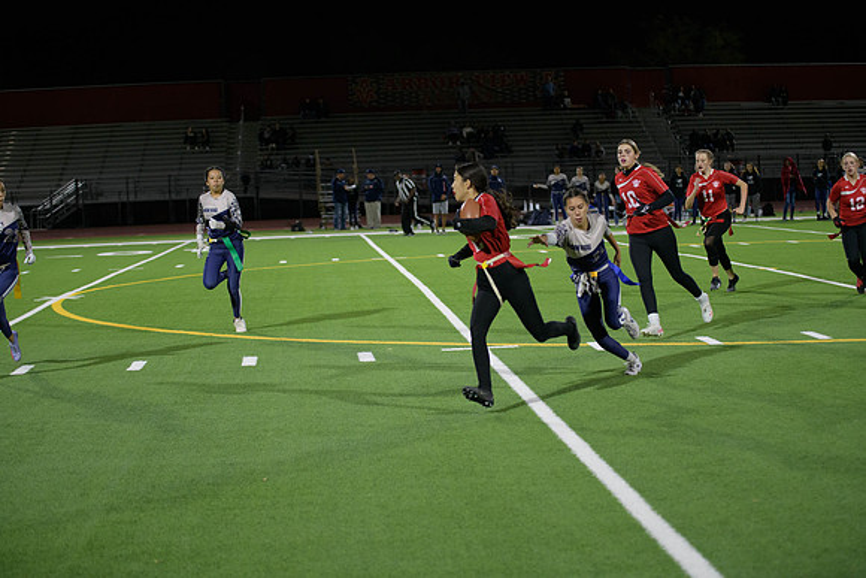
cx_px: 433
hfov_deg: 28.1
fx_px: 1732
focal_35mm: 72
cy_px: 289
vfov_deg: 18.9
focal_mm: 72
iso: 2500
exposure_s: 1/640
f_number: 2.8
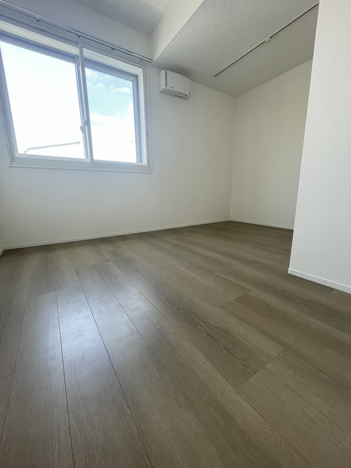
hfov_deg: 85.7
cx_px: 176
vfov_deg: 102.1
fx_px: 189
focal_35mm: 14
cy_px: 234
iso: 64
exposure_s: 1/99
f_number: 2.4
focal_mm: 1.55
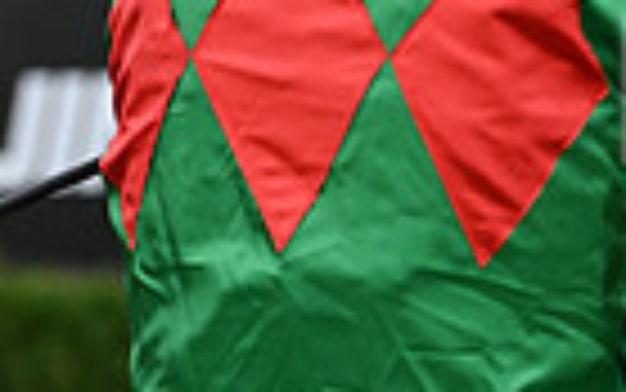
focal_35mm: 747
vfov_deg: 1.8
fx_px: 12749
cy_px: -119
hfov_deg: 2.8
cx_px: 1202
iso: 640
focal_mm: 175
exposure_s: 1/1000
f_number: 5.6
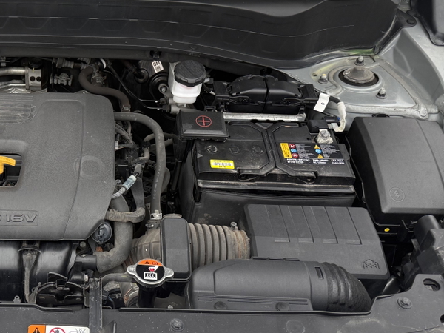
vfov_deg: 30.3
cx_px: 68
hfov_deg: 37.7
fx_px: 616
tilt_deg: -43.2
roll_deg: +2.4
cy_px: 156
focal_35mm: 48
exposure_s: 1/514
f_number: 1.78
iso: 100
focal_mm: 6.76
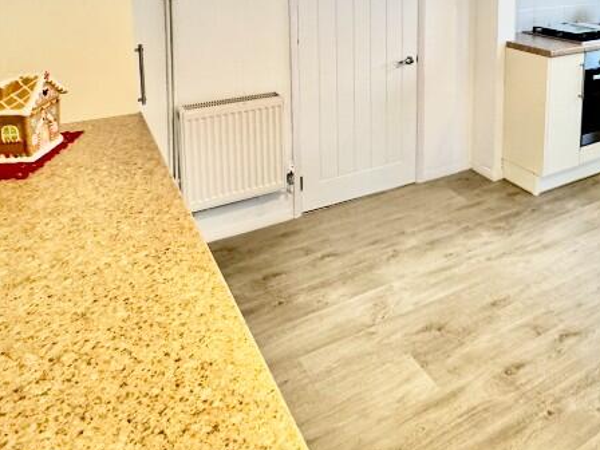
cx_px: 404
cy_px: 16
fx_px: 555
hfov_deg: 55.5
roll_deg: -0.3
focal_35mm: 32
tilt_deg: -8.6
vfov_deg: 39.7
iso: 320
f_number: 2.2
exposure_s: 1/50
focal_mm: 2.22
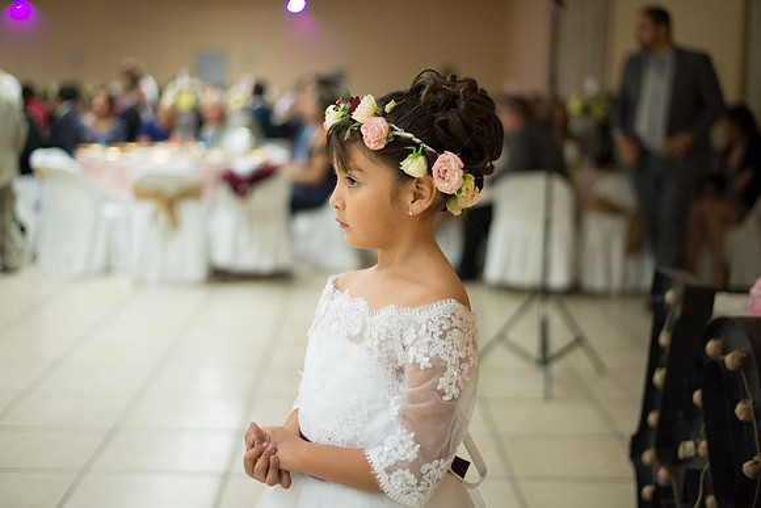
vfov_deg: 27.0
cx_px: 380
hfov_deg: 39.6
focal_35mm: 50
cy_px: 254
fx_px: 1057
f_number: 1.8
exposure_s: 1/125
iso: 1600
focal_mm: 50
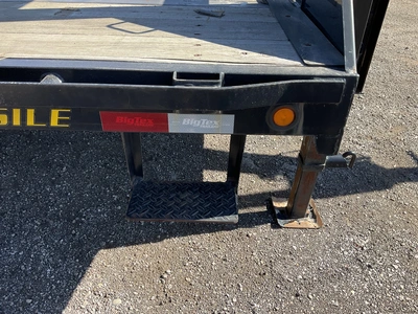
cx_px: 209
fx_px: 350
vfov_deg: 48.2
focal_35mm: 29
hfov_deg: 61.7
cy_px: 157
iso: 25
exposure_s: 1/568
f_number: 1.8
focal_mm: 3
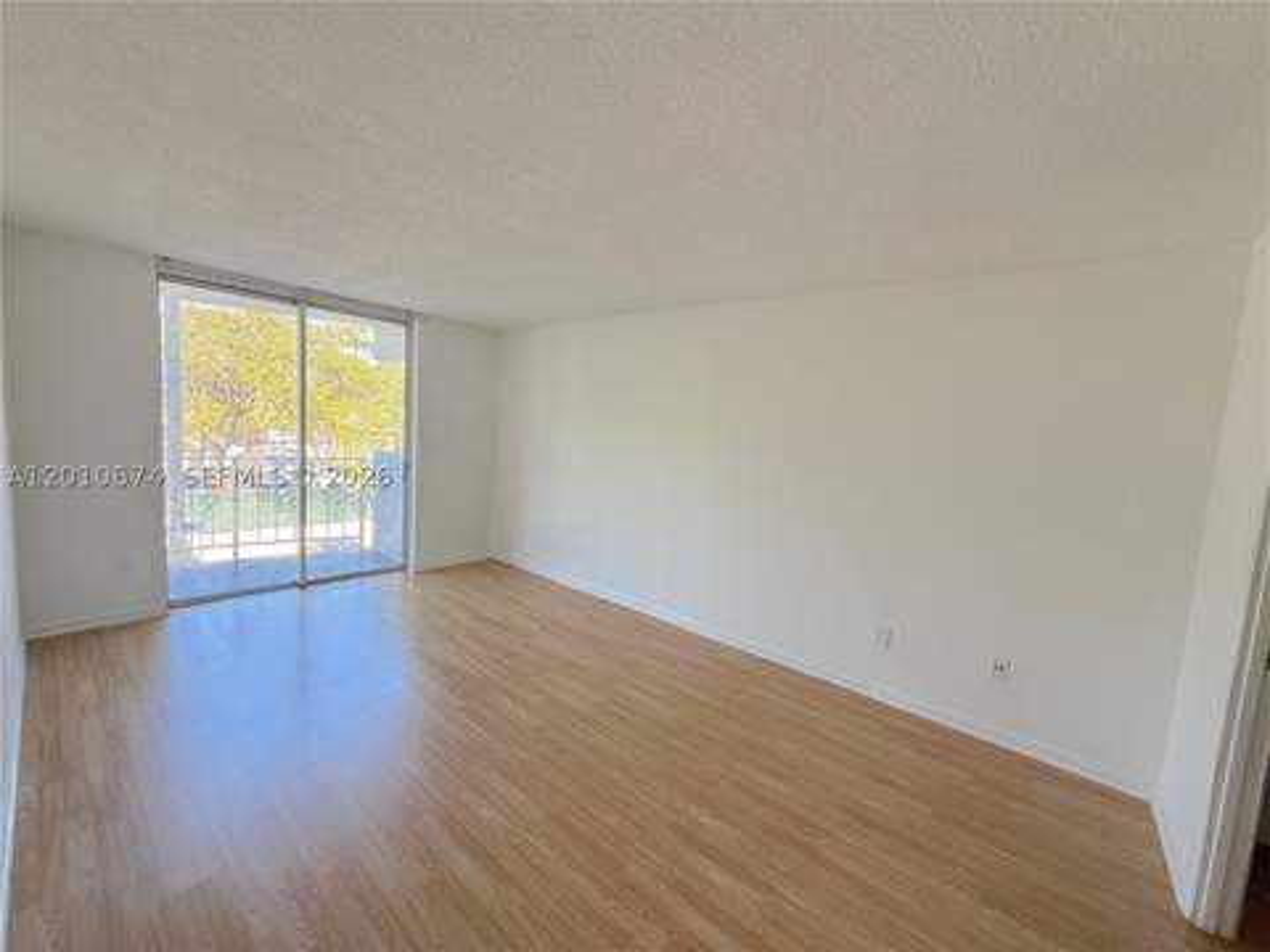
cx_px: 635
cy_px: 476
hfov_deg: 102.1
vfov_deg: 85.7
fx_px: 514
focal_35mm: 14
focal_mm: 2.22
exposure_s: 1/112
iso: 64
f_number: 2.2
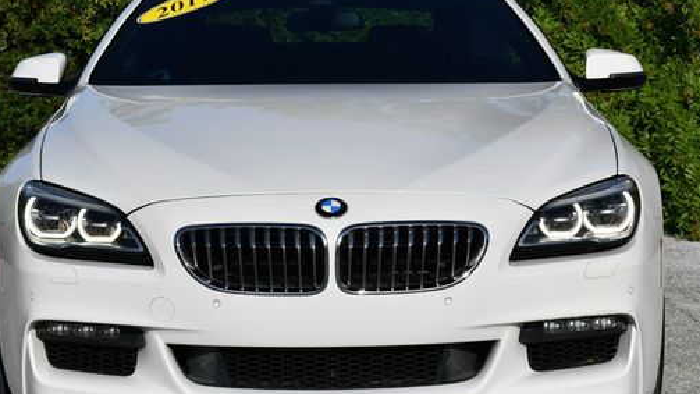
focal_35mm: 128
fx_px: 2376
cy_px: 195
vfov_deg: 9.5
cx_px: 320
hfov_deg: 16.8
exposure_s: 1/400
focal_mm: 48
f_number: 10
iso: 100
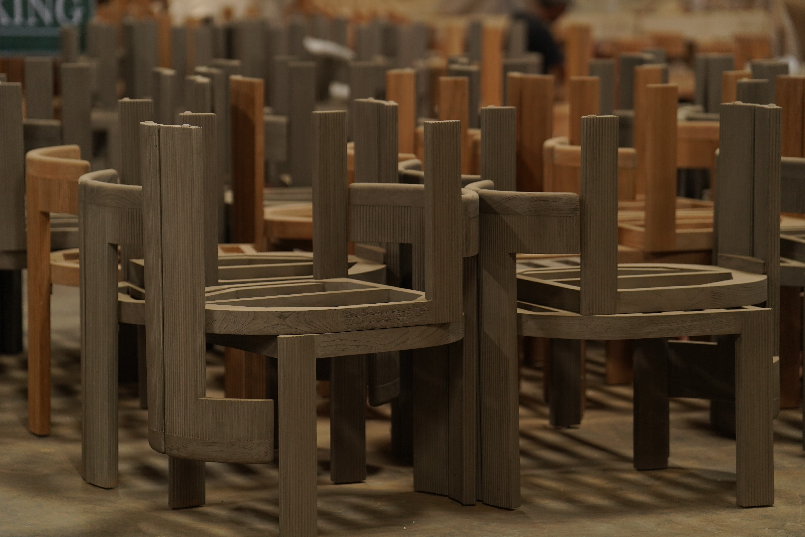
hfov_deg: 15.9
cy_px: 268
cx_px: 402
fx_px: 2884
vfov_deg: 10.6
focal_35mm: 129
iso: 1000
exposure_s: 1/125
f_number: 3.2
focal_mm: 129
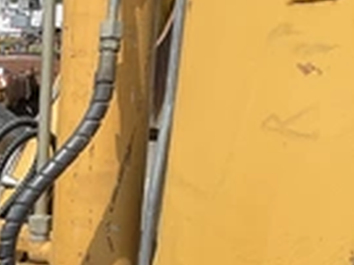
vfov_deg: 15.9
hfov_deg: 21.0
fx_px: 879
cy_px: 378
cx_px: -89
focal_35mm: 86
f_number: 1.8
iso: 25
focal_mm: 3
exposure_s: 1/1168
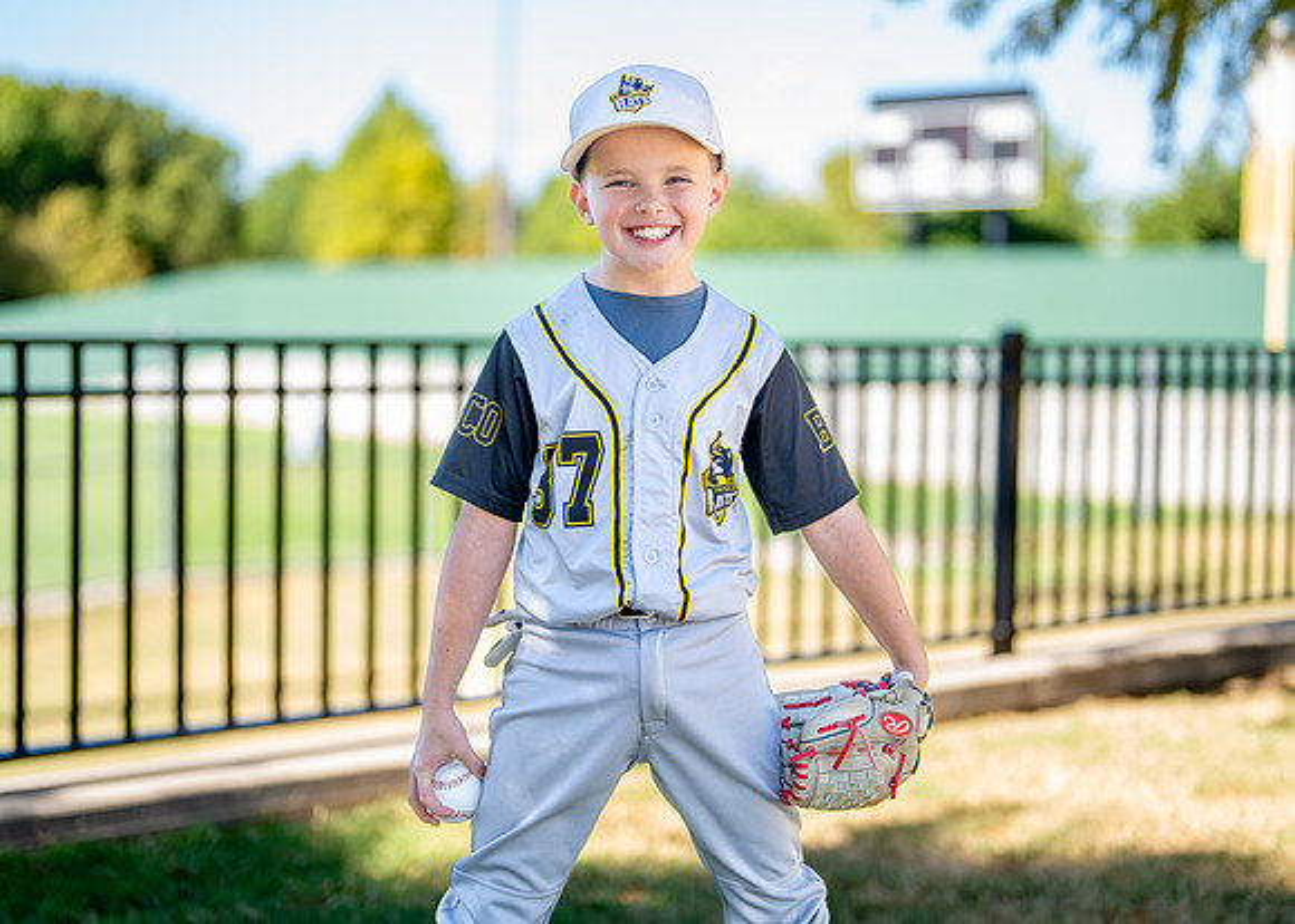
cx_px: 648
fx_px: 2336
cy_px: 423
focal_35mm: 64
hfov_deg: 31.0
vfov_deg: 22.4
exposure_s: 1/1250
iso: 100
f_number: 1.2
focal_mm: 50
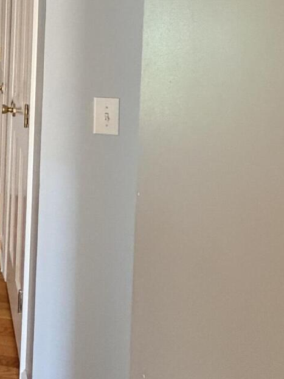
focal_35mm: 45
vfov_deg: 37.3
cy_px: -5
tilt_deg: -1.8
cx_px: -130
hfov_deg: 25.3
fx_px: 492
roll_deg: -1.8
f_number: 2.2
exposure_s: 1/60
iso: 400
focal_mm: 2.22
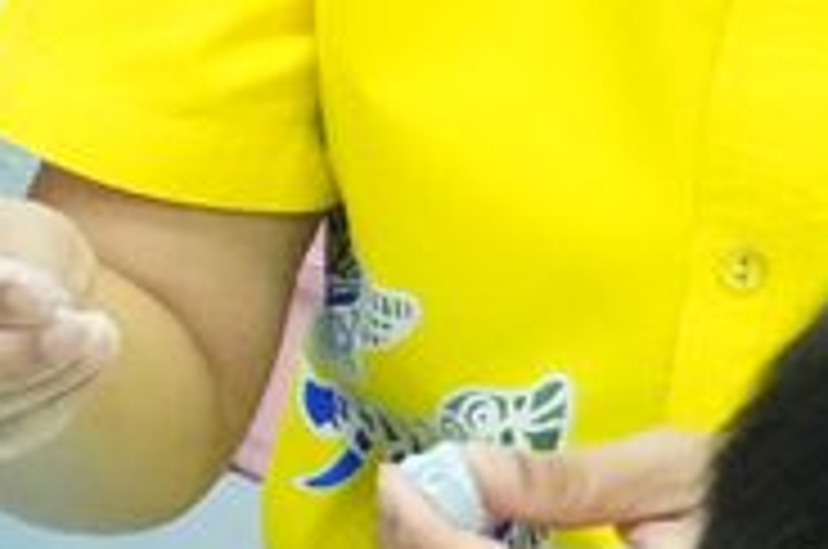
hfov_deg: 7.3
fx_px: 5695
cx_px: -1690
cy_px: 32
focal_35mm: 248
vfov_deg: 5.5
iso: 10000
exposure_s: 1/200
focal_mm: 27
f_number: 5
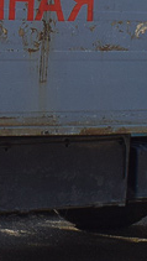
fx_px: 1604
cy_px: -110
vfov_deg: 9.1
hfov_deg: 5.2
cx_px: -127
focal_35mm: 232
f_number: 5.6
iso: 200
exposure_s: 1/640
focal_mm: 26
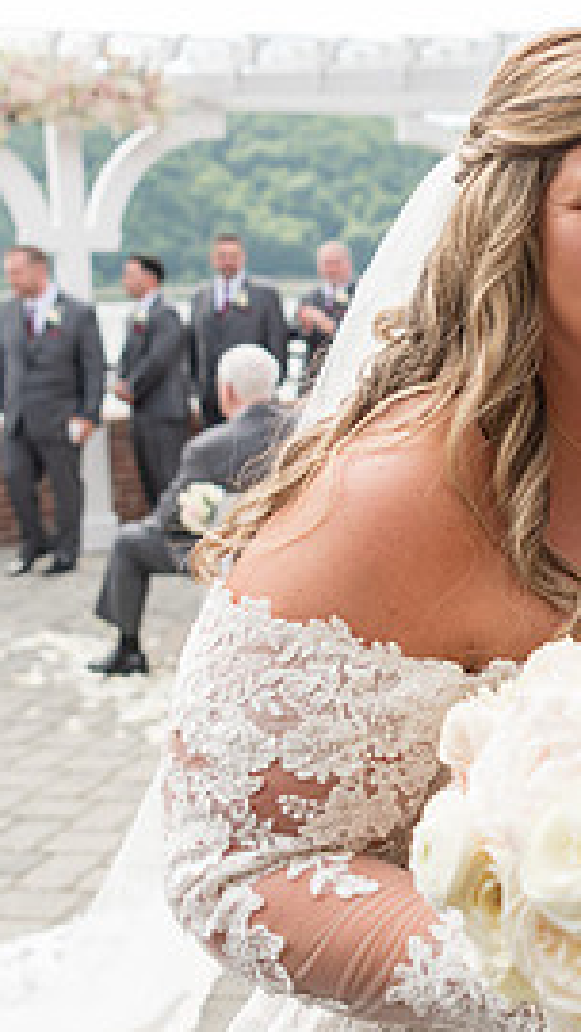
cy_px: 441
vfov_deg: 38.4
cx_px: 570
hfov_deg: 21.5
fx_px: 1478
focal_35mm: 54
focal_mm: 24
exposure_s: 1/400
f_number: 2.8
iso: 64
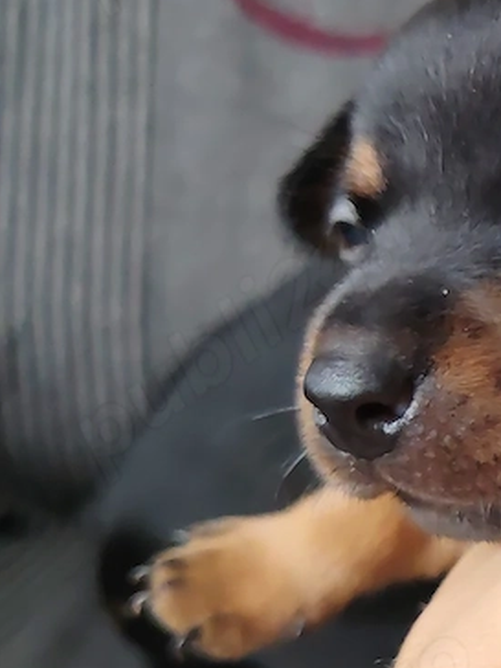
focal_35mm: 88
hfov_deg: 14.6
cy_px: 415
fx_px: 1698
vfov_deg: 22.2
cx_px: 916
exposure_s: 1/100
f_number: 1.75
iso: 2019
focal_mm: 5.25
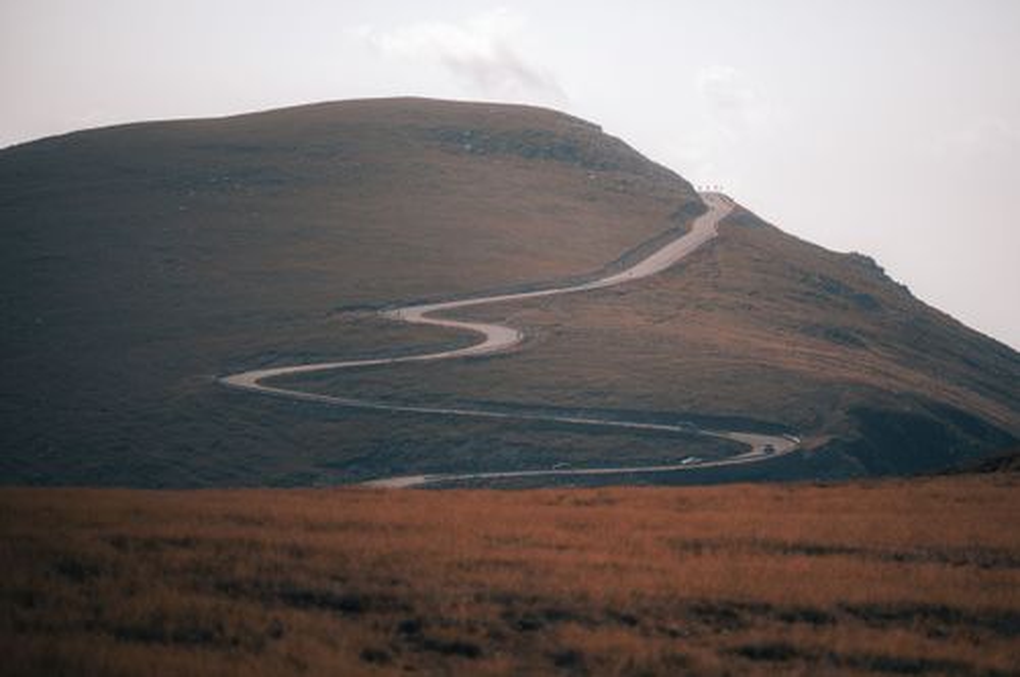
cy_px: 302
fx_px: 3468
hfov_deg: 16.7
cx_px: 595
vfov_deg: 11.2
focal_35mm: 123
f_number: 2.8
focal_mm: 105
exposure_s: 1/3200
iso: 200
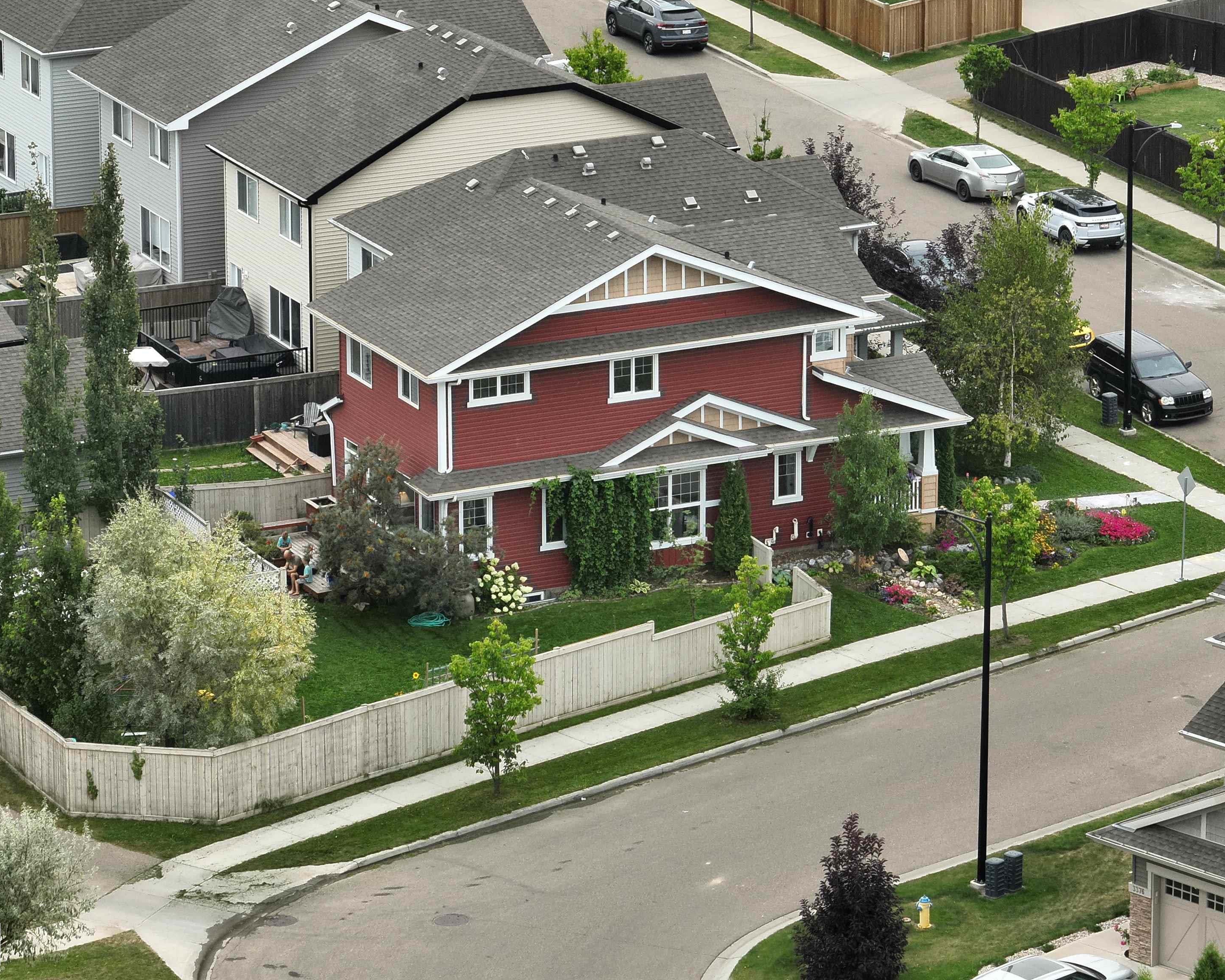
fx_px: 6091
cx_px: 612
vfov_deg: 9.2
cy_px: 490
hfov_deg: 11.5
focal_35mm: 168
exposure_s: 1/100
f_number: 4.4
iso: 160
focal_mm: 29.85
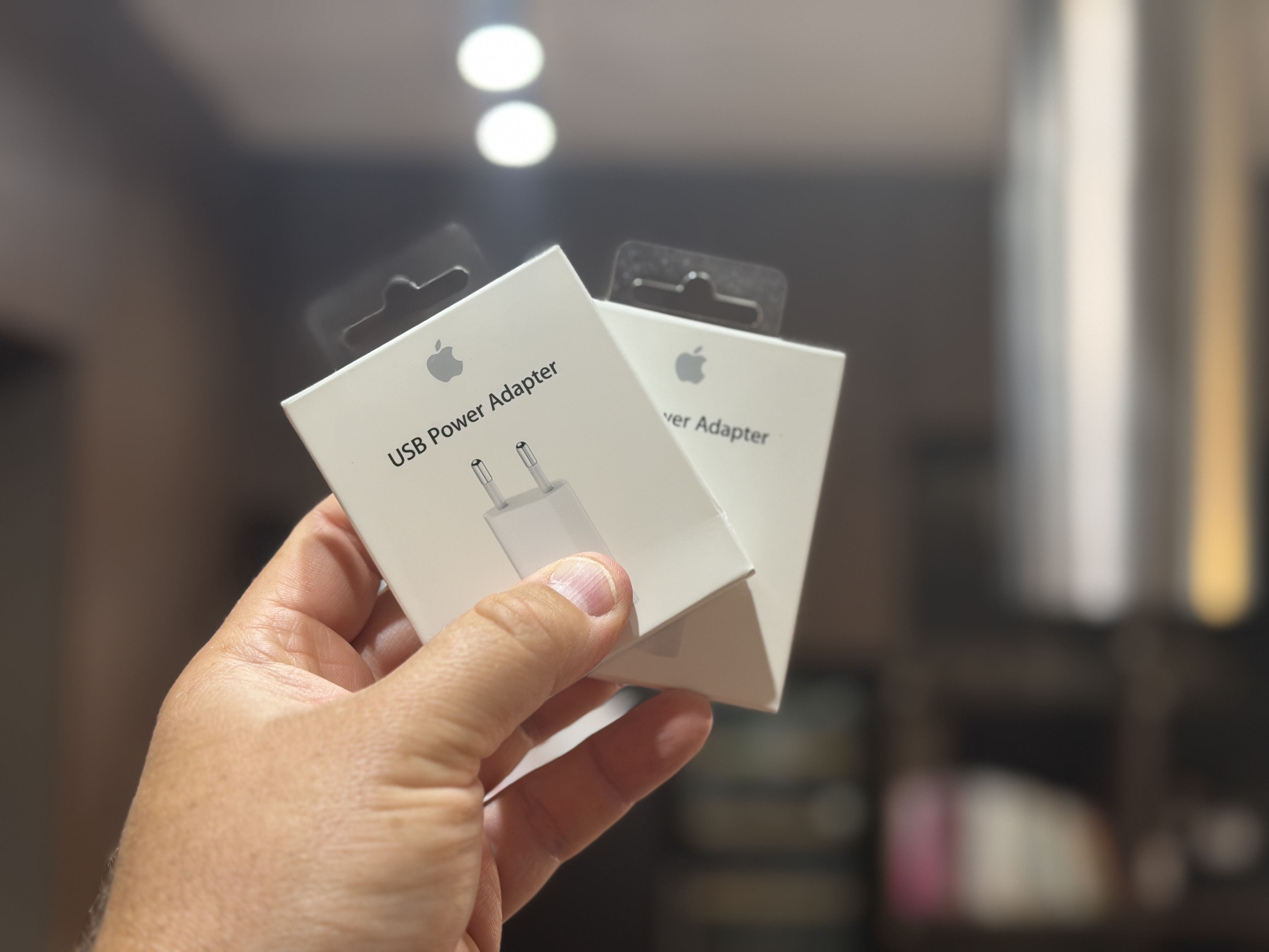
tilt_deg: +1.1
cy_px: 476
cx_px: 634
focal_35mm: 48
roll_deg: -0.9
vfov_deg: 30.3
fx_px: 1760
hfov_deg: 39.7
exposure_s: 1/60
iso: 160
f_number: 1.78
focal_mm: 6.76
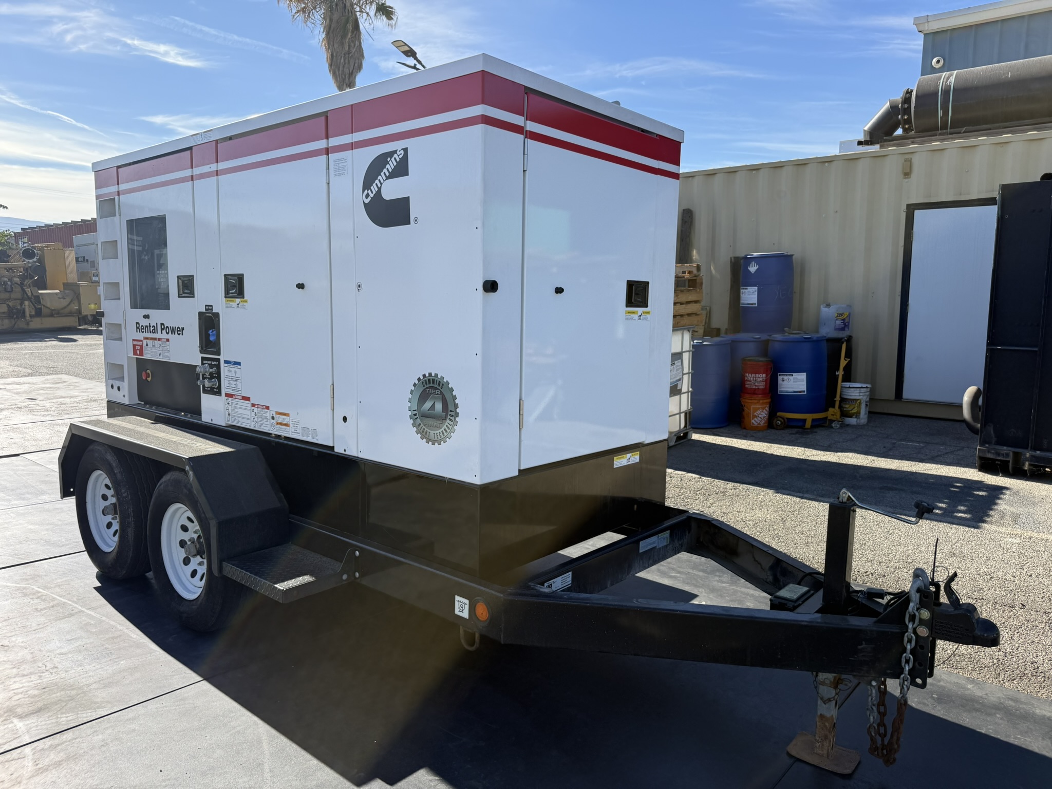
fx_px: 729
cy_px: 394
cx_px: 526
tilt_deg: -8.9
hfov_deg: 71.6
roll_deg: -0.2
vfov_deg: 56.8
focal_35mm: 24
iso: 100
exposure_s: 1/3145
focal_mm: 6.76
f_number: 1.78
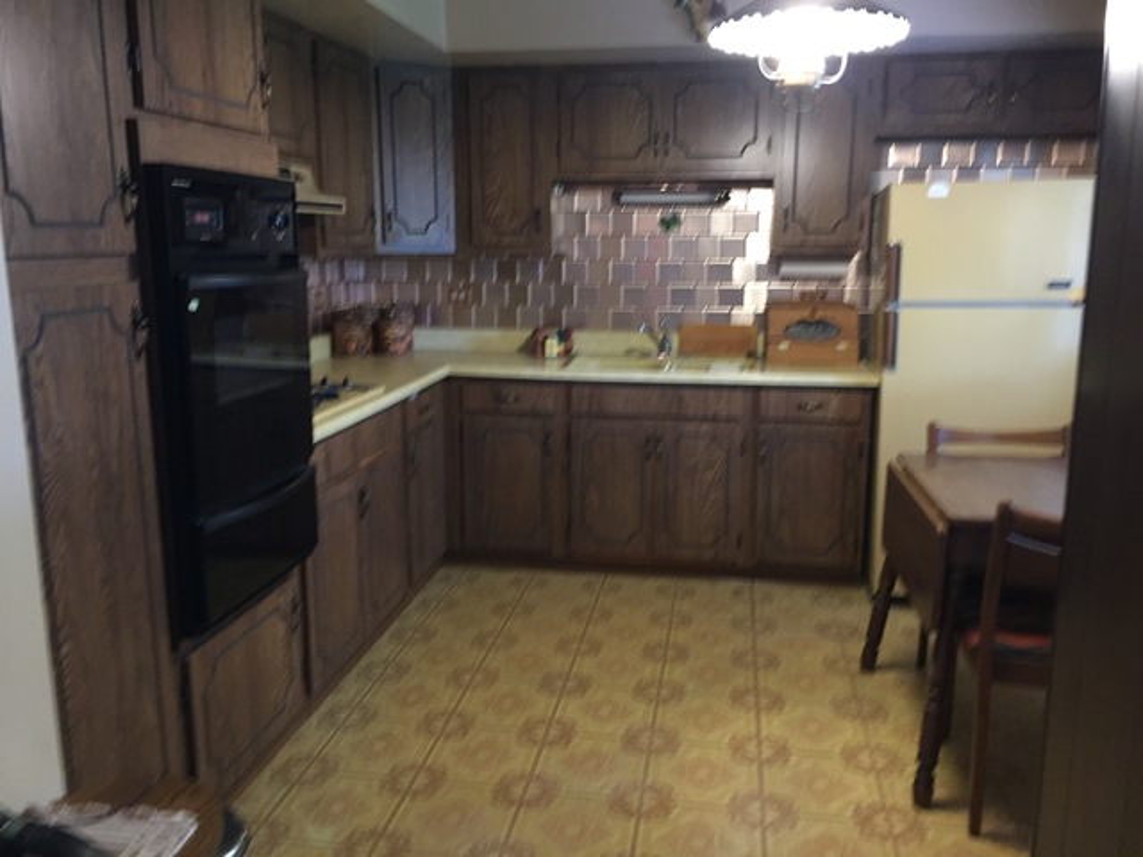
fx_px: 958
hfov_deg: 61.7
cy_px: 428
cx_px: 572
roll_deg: -0.9
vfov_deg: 48.2
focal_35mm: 29
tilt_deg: -11.9
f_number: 2.2
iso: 250
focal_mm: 4.15
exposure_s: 1/15
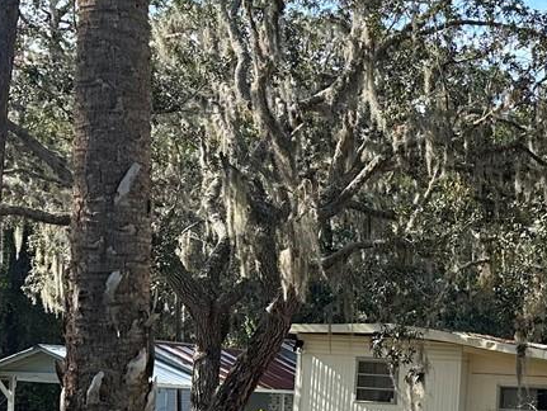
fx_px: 1408
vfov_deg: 16.5
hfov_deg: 20.4
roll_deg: -2.6
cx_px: 678
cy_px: 344
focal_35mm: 89
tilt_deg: +1.2
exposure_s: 1/1393
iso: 80
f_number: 1.78
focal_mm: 6.86
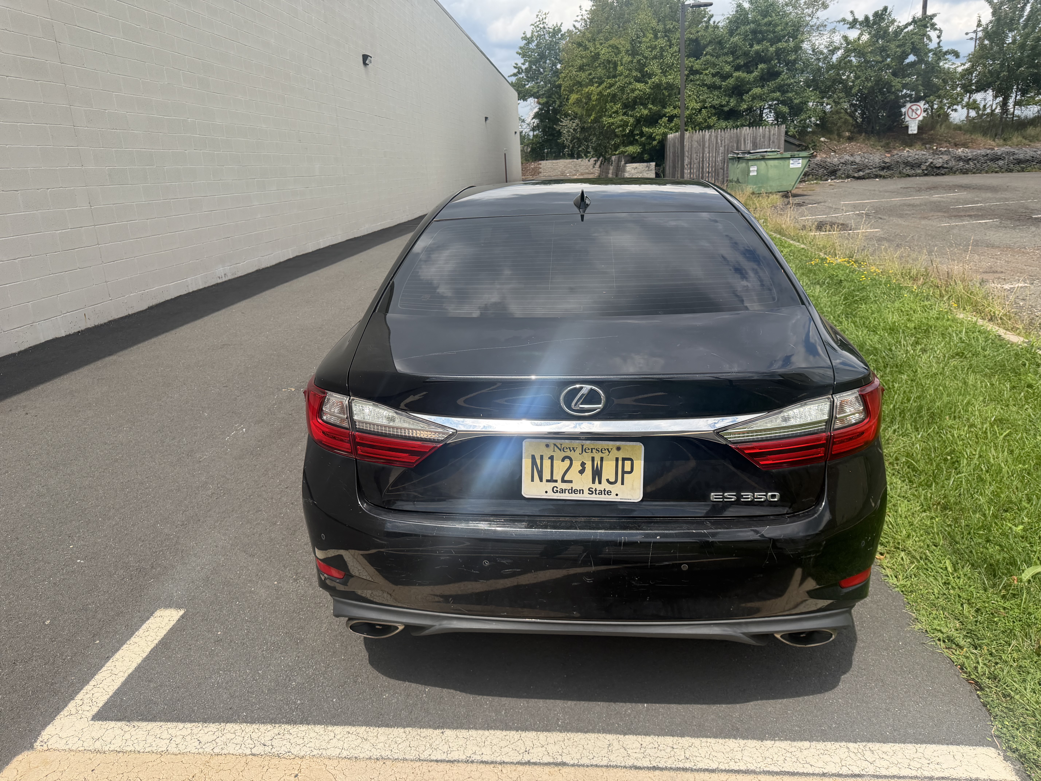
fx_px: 722
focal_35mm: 24
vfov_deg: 56.8
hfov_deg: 71.6
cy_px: 390
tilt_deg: -16.6
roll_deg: +3.4
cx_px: 520
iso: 100
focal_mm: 6.76
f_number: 1.78
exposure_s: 1/4167
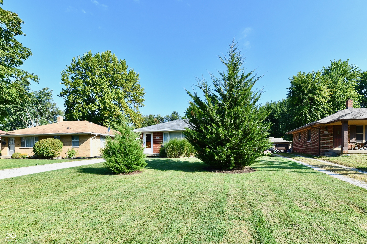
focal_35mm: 14
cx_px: 184
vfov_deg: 81.2
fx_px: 143
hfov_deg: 104.3
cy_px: 122
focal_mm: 14
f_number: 10
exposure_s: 1/400
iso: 640
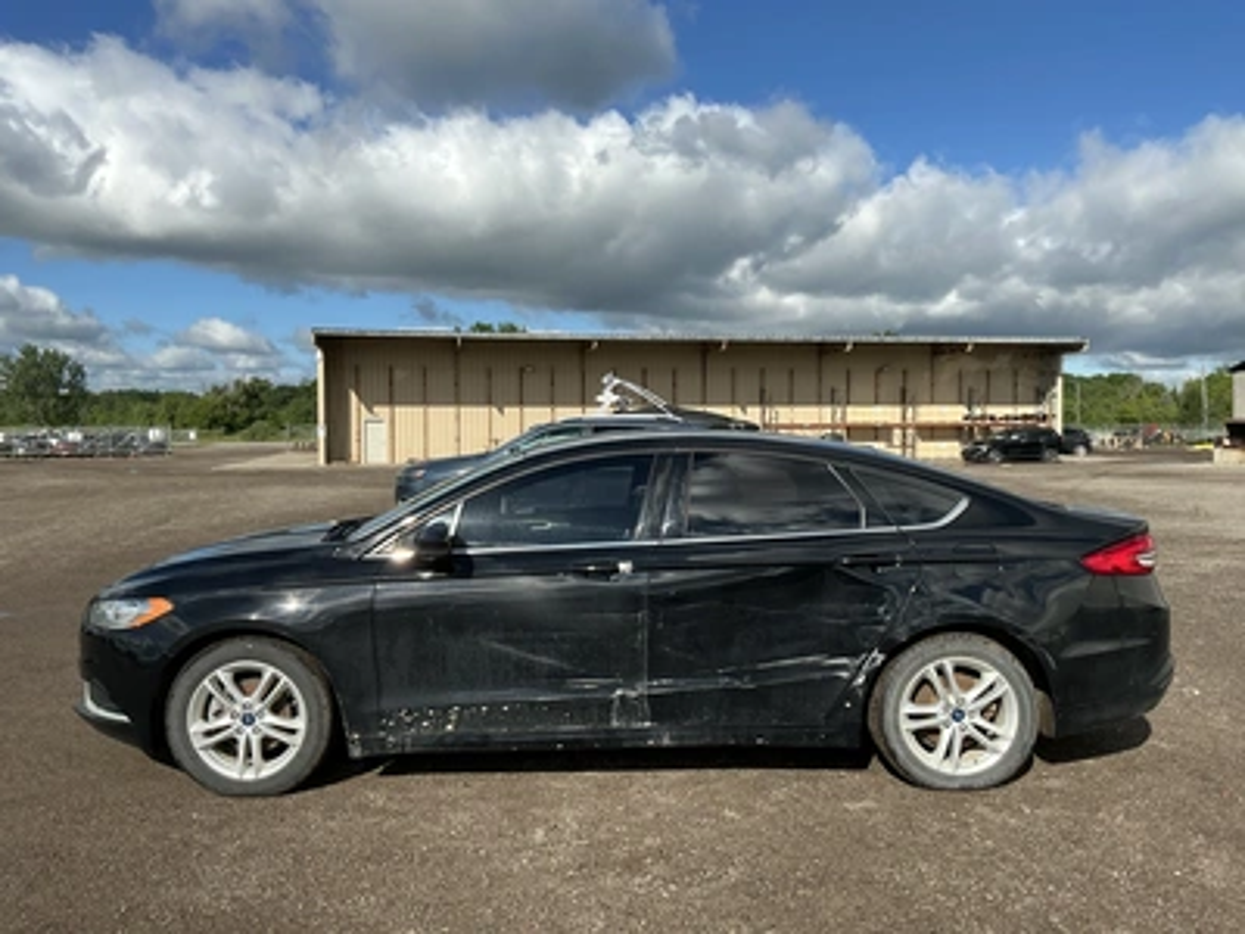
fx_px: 1007
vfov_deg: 49.7
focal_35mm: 28
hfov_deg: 63.4
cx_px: 622
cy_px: 467
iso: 25
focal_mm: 3
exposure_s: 1/2058
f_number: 1.8
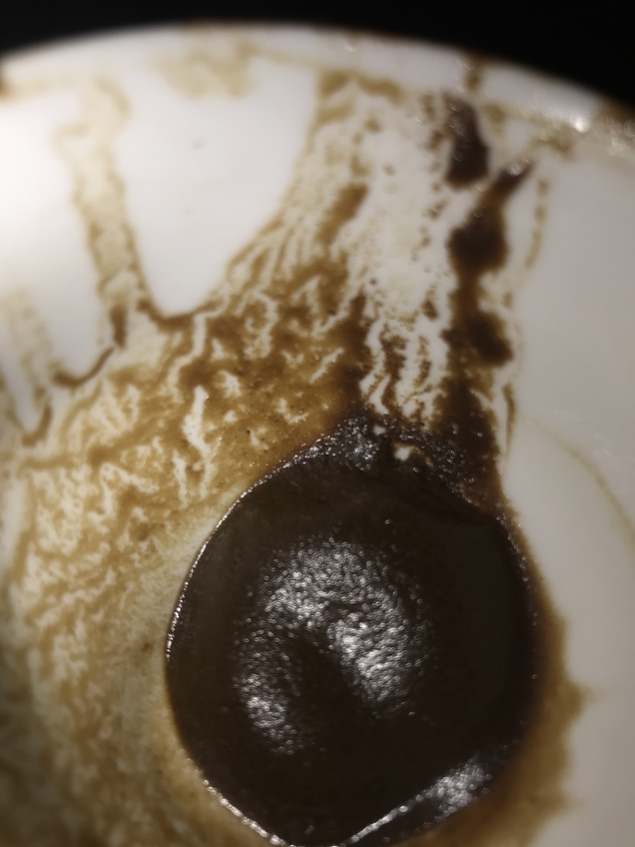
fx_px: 685
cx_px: 318
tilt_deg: -50.0
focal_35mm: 28
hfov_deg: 49.7
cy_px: 424
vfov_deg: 63.4
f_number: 1.8
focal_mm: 3.99
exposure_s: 1/1650
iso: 20
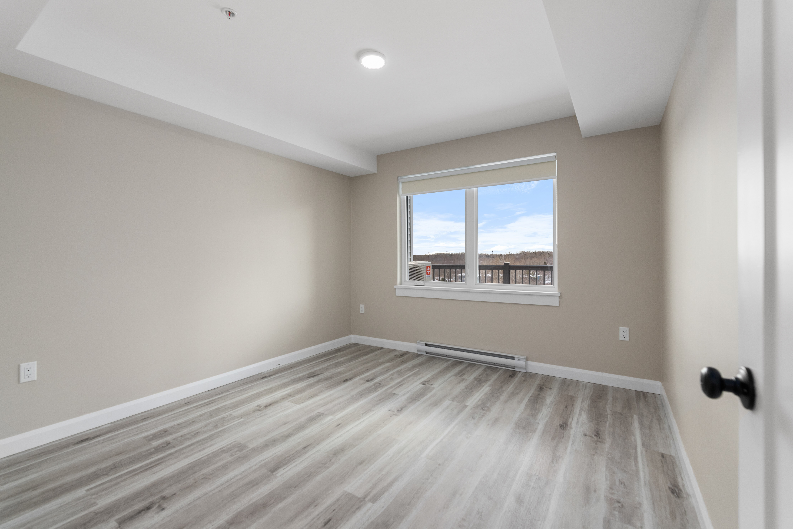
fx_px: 330
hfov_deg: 100.4
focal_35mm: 15
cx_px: 396
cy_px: 264
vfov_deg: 77.3
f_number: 5.6
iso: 320
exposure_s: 1/25
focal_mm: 15
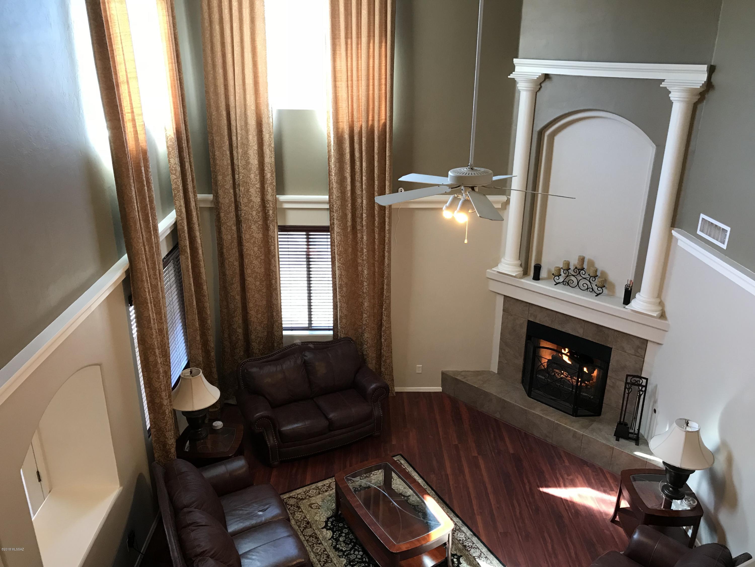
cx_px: 378
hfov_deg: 63.4
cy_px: 284
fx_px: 611
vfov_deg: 49.7
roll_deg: -0.3
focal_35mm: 28
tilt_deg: -21.0
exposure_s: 1/15
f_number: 1.8
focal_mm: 3.99
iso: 40
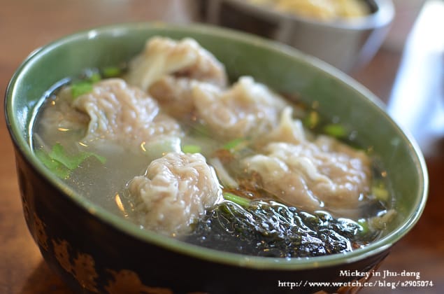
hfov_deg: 37.9
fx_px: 646
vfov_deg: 25.6
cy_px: 147
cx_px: 222
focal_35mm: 52
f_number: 3.2
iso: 800
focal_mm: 35
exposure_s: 1/160
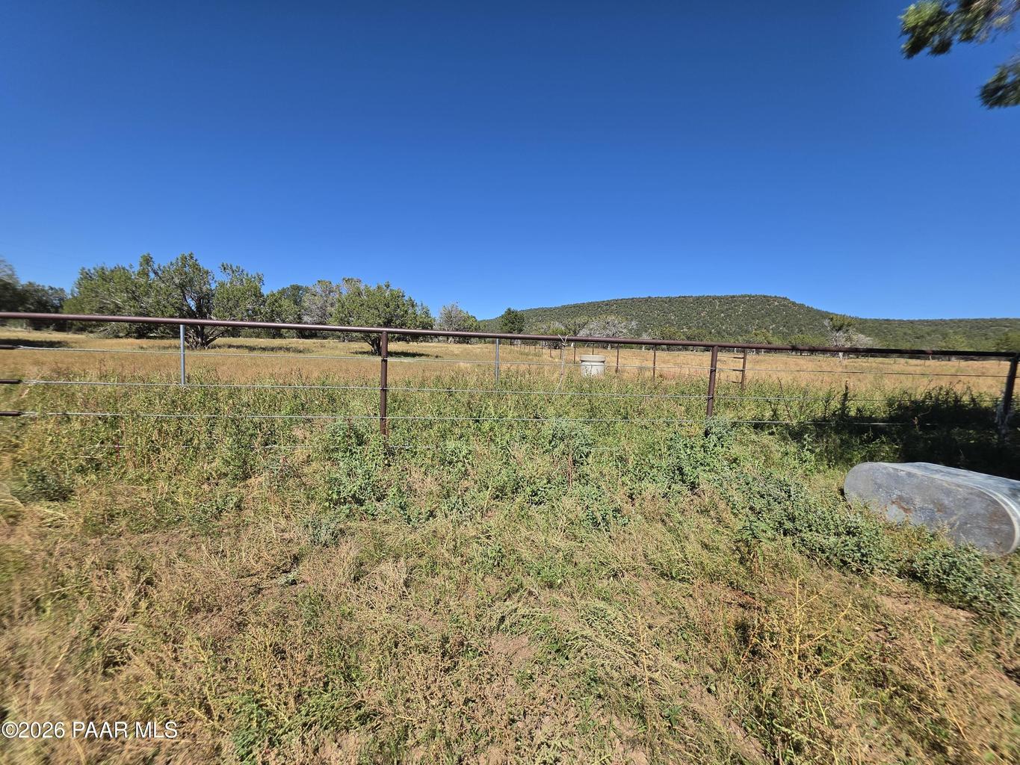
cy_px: 382
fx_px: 383
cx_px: 510
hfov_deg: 106.2
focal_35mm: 13
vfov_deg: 89.9
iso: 32
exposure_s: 1/1714
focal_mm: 2.2
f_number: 1.9
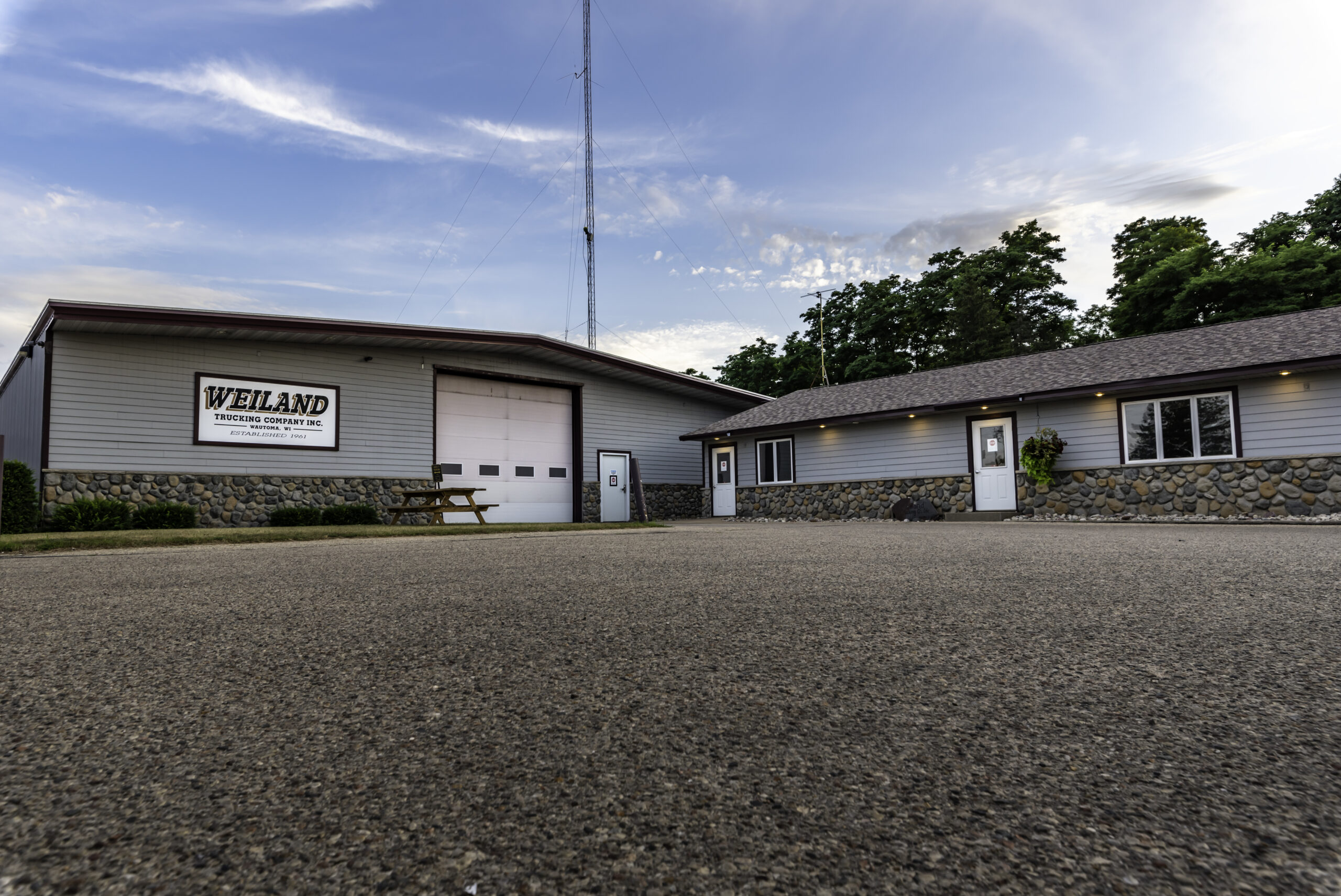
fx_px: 783
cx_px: 670
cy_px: 448
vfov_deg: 59.5
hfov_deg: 81.2
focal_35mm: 21
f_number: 7.1
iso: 160
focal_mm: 21
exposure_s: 1/100
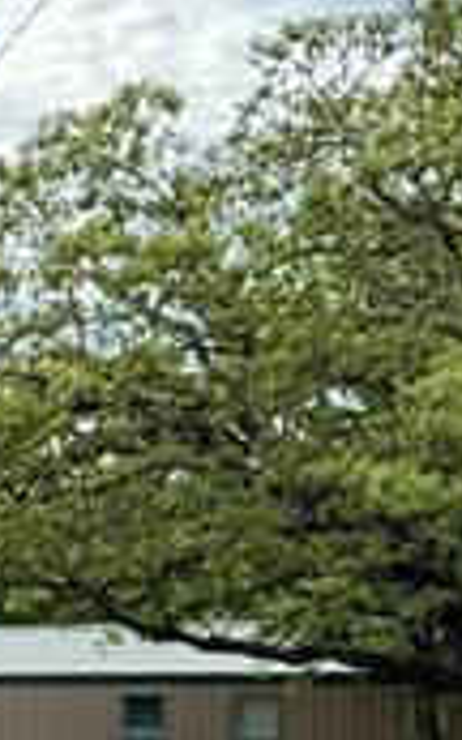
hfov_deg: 7.5
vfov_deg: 13.5
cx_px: -988
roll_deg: +1.1
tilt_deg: -2.3
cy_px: 851
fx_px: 3045
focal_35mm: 151
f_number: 1.78
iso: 80
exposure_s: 1/1250
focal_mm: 6.76
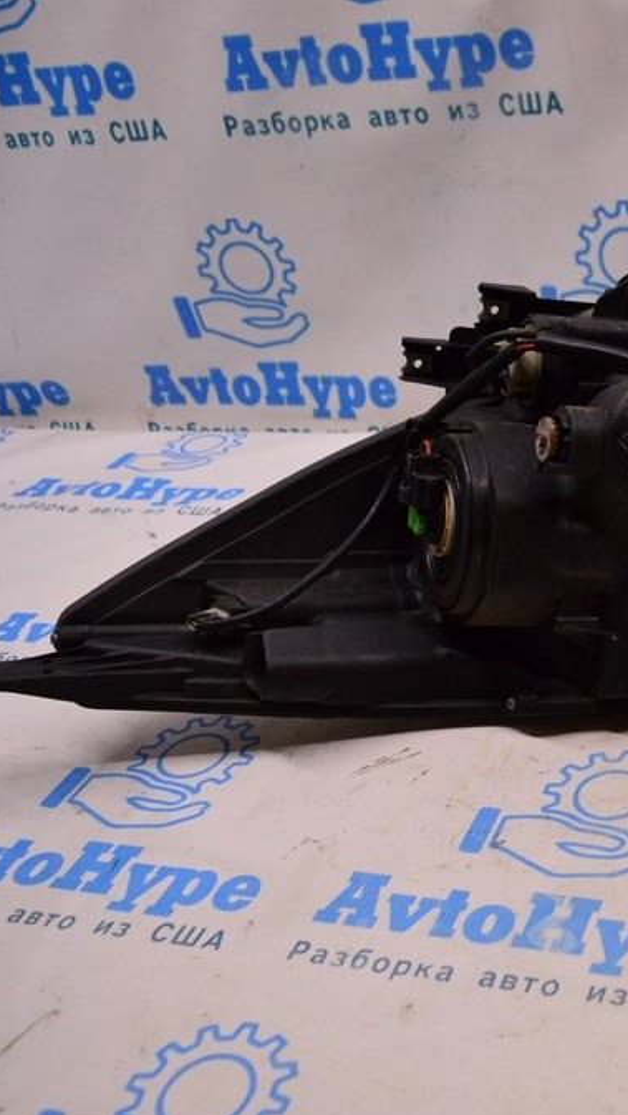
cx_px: 658
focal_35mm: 43
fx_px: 1272
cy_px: 562
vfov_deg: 47.3
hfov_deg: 26.0
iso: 1600
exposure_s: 1/400
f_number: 4
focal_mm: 18
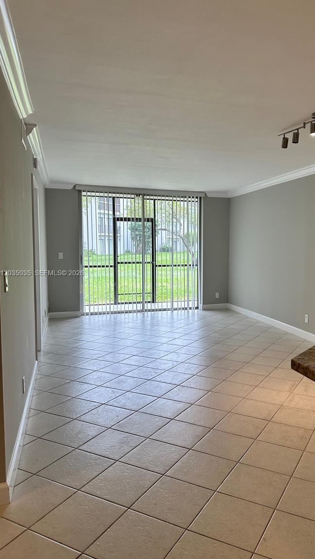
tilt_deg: -4.0
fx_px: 401
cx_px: 211
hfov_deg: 42.3
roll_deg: -0.5
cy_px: 274
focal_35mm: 27
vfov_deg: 69.8
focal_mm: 6.86
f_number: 1.78
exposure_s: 1/300
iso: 80
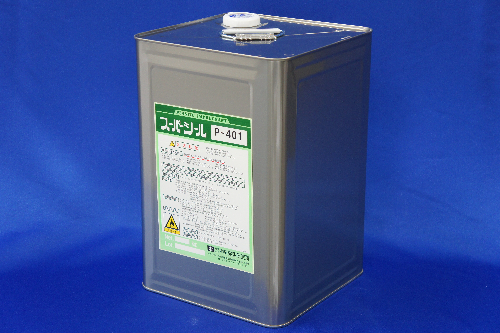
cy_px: 166
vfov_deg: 18.2
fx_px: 1041
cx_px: 250
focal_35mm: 75
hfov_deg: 27.0
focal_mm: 50
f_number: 5
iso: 800
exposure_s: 1/80
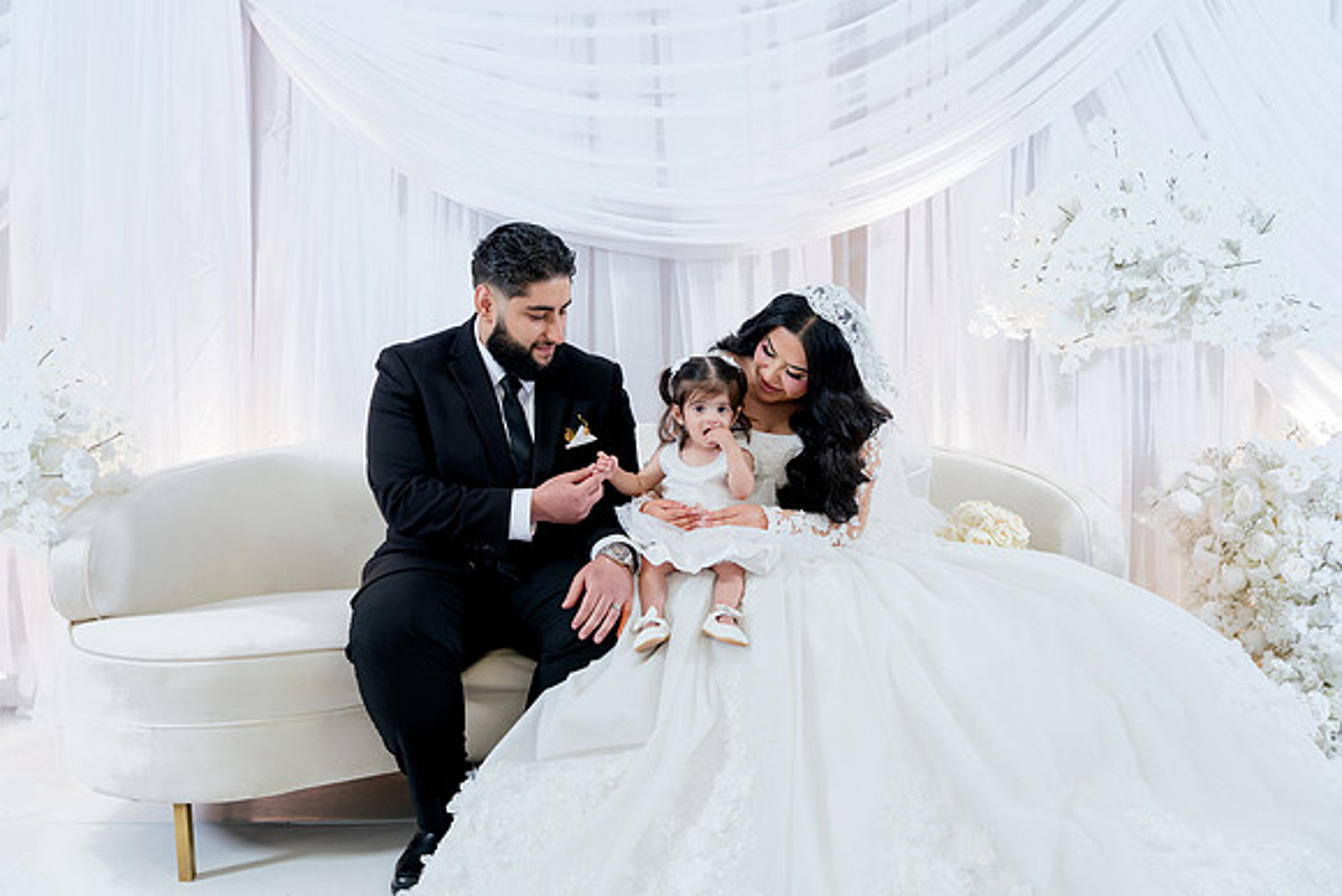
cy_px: 448
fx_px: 1044
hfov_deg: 65.5
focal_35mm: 28
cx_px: 671
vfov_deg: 46.4
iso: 800
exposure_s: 1/160
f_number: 2.8
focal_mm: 28
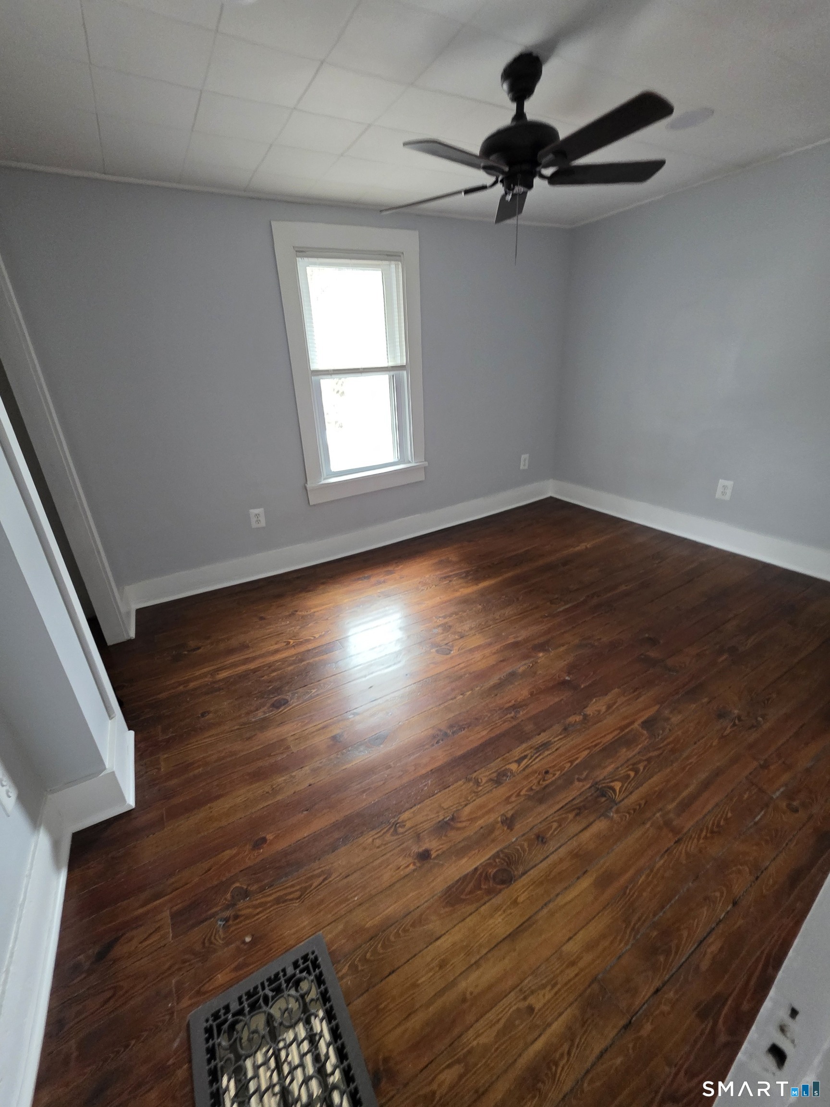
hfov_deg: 89.9
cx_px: 415
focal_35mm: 13
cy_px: 554
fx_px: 416
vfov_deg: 106.2
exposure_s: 1/60
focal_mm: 2.2
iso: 500
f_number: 1.9
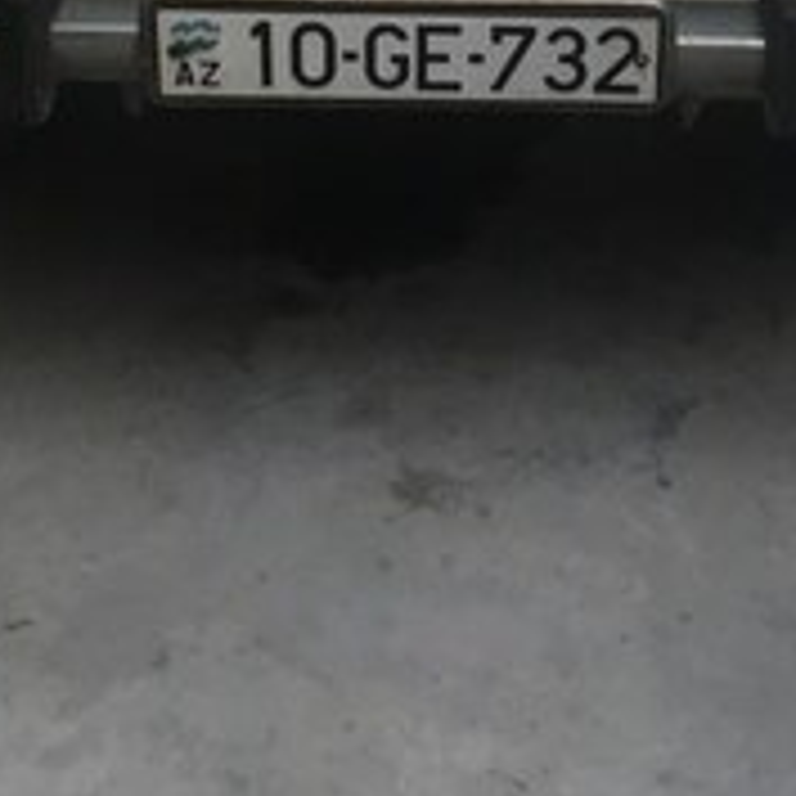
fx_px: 1873
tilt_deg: -15.3
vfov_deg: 21.2
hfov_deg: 23.9
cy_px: -310
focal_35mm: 72
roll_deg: +0.2
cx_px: 486
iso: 25
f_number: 2.2
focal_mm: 4.15
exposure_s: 1/33
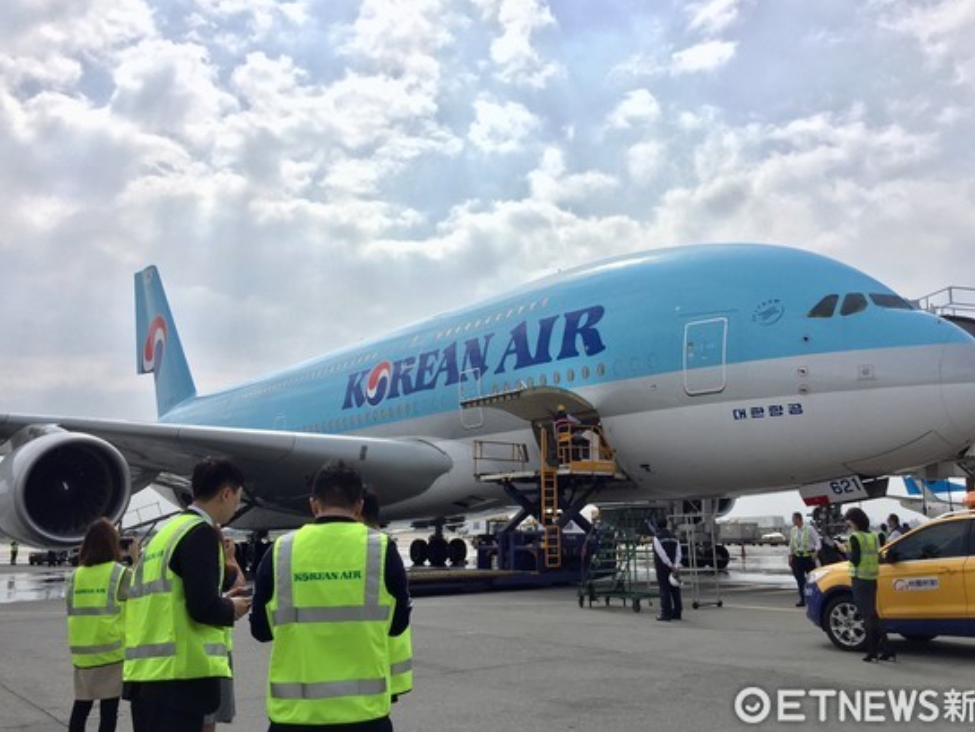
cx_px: 523
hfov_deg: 56.8
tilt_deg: +13.3
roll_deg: -0.7
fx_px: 901
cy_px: 337
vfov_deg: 44.1
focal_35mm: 32
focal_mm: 4.15
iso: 32
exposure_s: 1/3597
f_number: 2.2
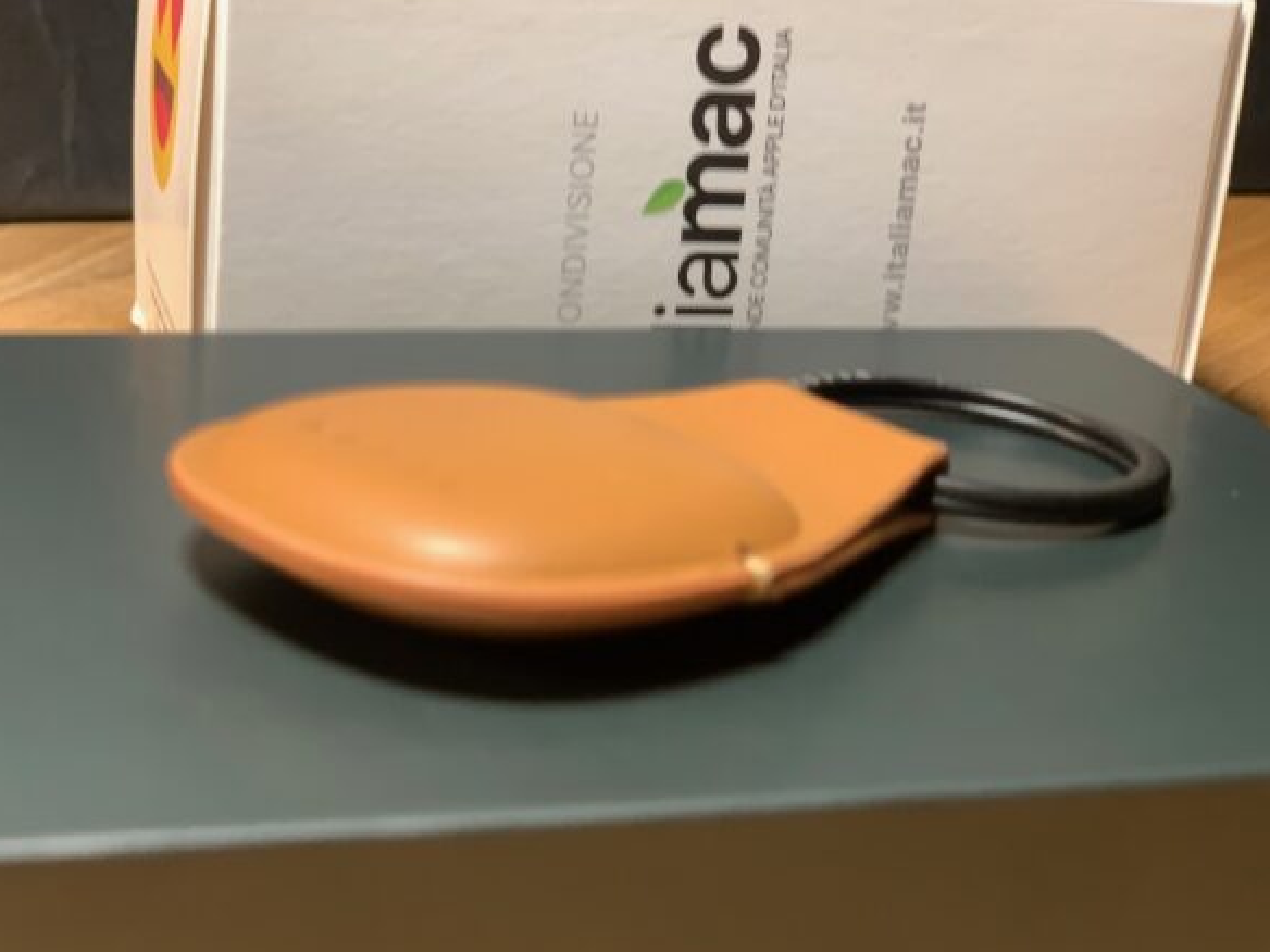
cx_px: 535
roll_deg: -4.9
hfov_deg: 31.1
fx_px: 2275
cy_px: 496
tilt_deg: -19.4
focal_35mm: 62
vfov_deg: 23.6
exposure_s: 1/49
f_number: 2.4
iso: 125
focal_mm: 6
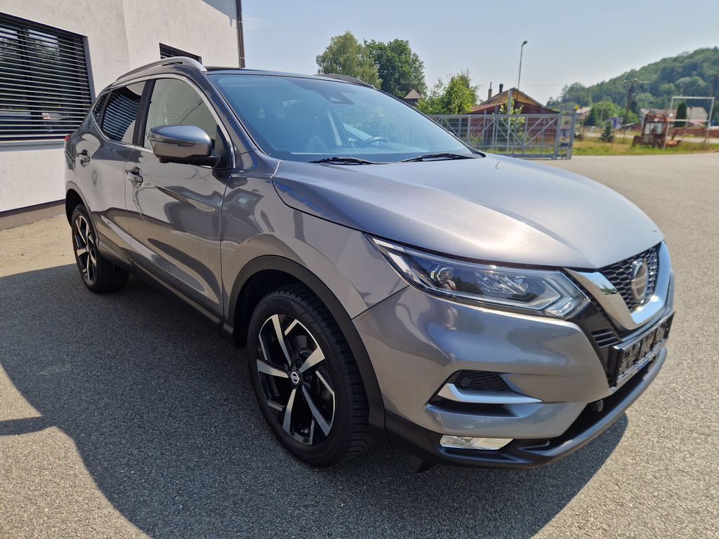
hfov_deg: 73.9
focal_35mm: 23
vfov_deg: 58.9
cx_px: 360
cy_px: 270
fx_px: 478
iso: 50
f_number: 1.8
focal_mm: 5.4
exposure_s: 1/1228
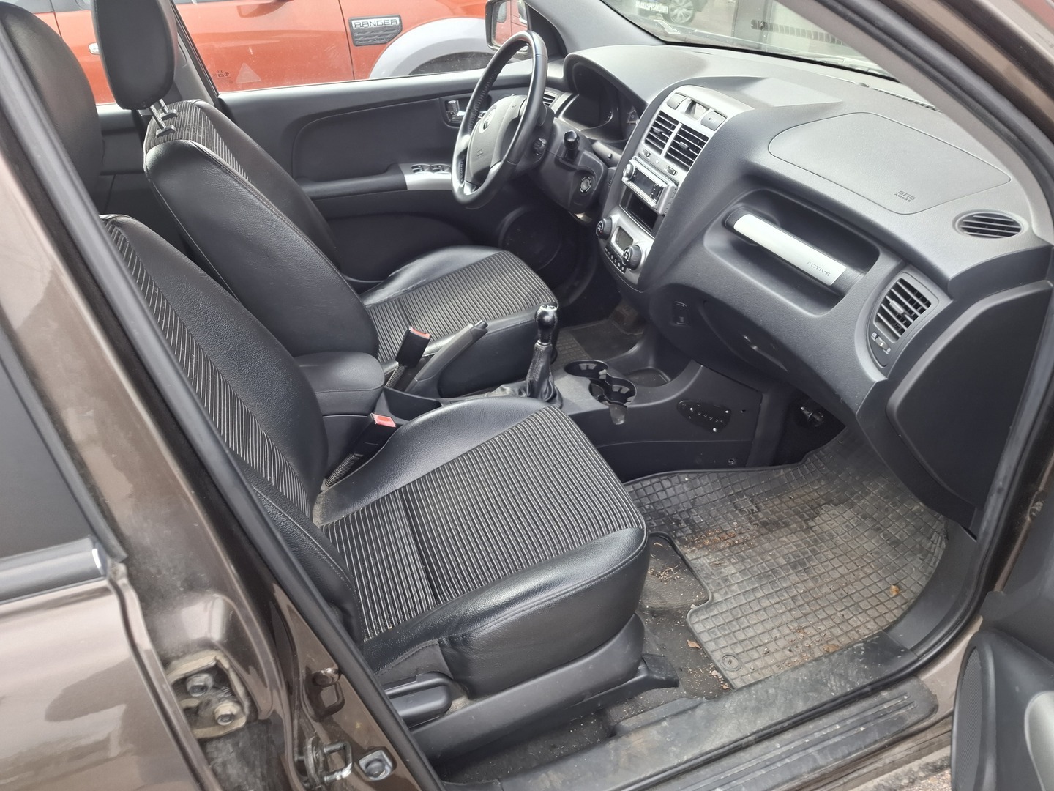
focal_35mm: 23
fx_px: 700
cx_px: 527
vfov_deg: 58.9
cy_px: 396
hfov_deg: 73.9
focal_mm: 5.54
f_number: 1.8
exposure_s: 1/100
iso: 50
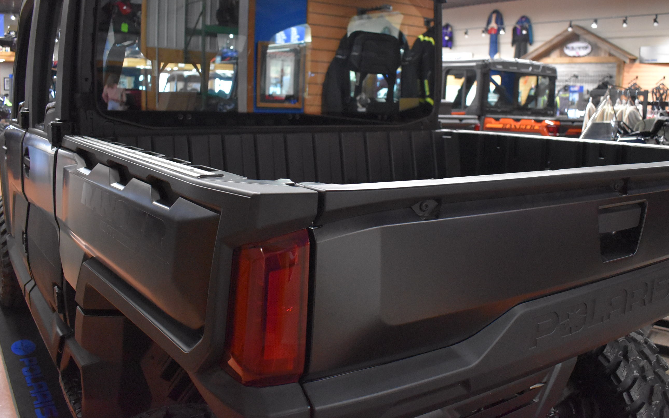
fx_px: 583
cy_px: 172
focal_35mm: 32
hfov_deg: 59.6
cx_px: 355
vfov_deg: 39.3
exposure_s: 1/125
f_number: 3.5
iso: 4500
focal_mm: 18
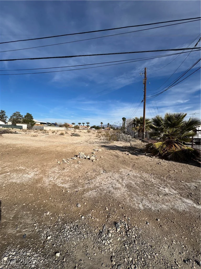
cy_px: 134
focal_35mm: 14
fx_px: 108
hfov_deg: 85.7
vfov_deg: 102.1
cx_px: 100
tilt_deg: -2.4
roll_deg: -1.8
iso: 40
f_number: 2.2
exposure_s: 1/3390
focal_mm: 2.22
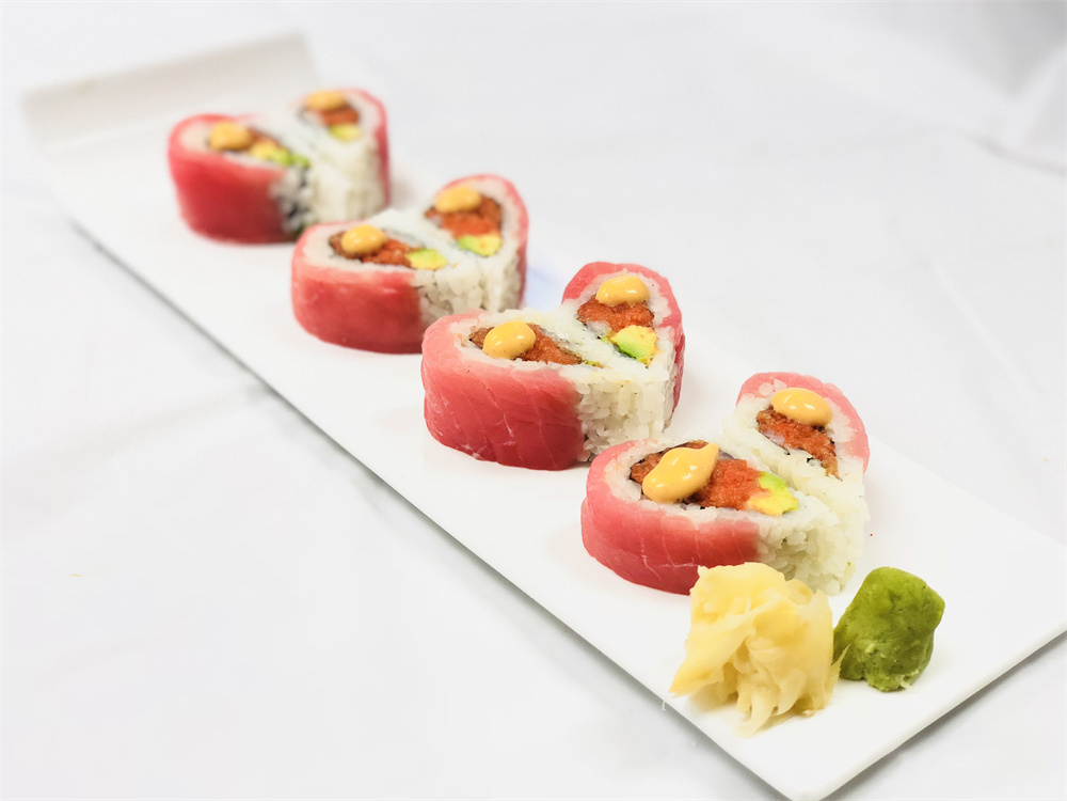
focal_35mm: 52
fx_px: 1603
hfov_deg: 36.8
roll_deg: -2.6
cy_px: 400
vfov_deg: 28.0
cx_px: 534
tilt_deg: -33.7
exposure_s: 1/120
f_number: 2.4
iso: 125
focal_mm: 6
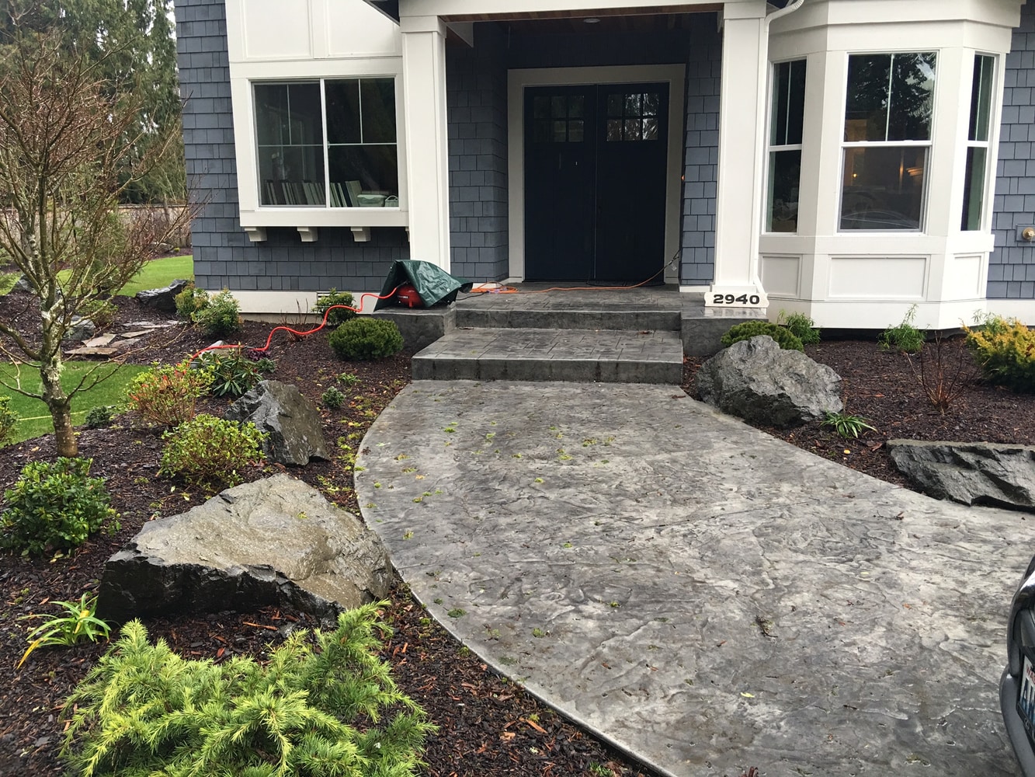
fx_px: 867
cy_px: 388
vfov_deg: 48.2
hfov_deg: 61.7
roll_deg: -0.5
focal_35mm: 29
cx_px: 518
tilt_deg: -9.9
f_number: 2.2
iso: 32
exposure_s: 1/30
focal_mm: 4.15
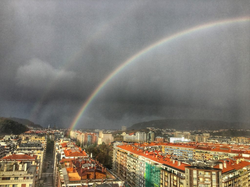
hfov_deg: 61.7
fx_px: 209
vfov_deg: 48.2
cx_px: 125
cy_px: 94
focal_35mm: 29
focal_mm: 4.15
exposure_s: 1/1026
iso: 25
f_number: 2.2
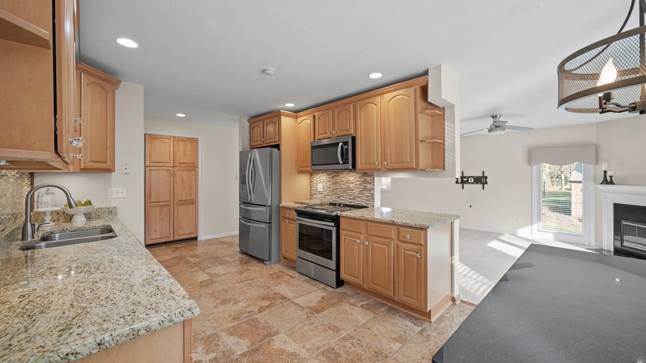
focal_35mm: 15
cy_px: 175
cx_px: 324
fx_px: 257
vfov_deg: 70.5
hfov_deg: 103.0
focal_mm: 14
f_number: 8
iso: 400
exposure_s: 1.3
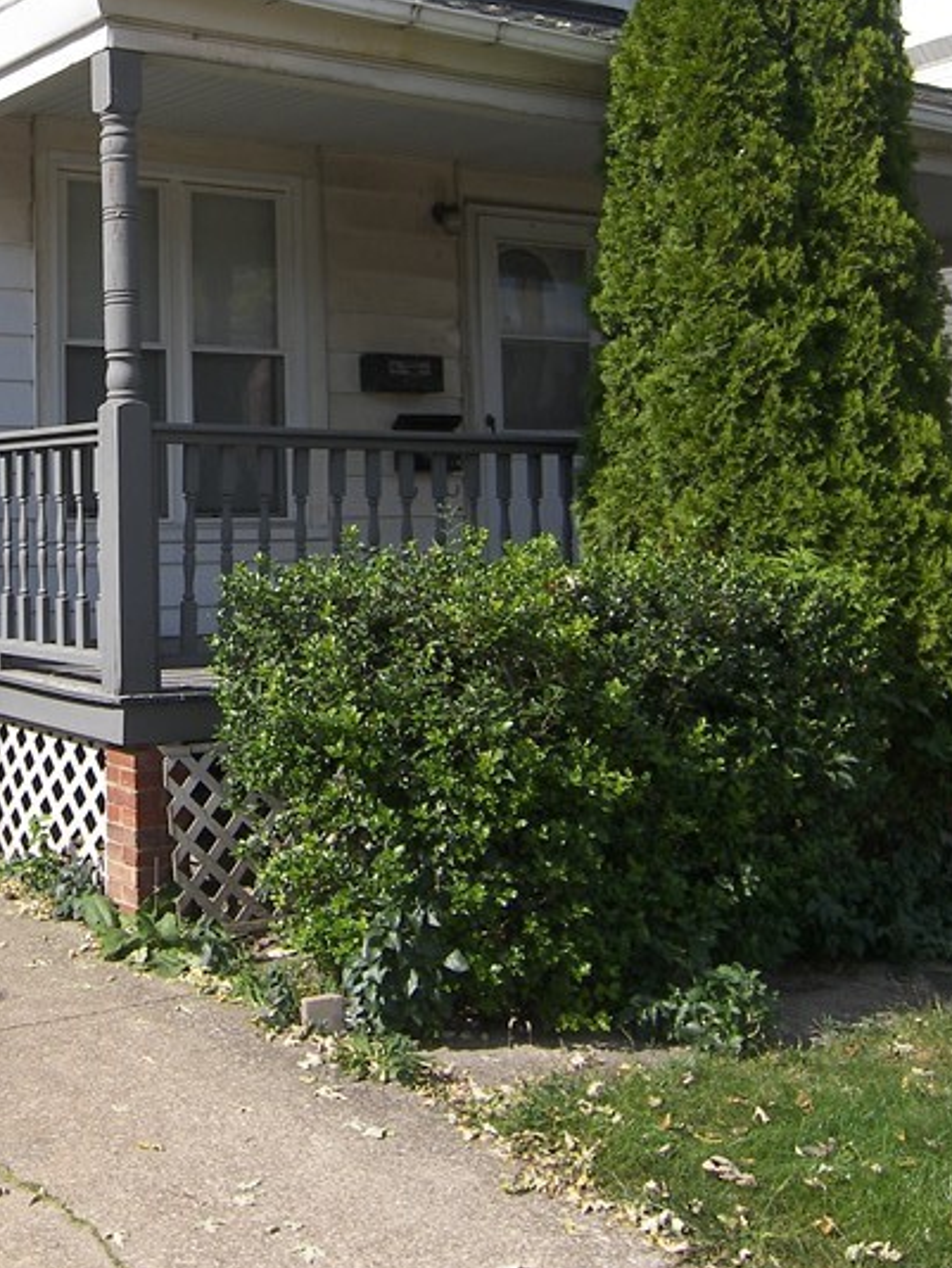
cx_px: 71
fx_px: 1685
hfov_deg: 30.0
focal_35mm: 46
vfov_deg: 40.1
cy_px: 316
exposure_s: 1/800
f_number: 2.8
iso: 50
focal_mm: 5
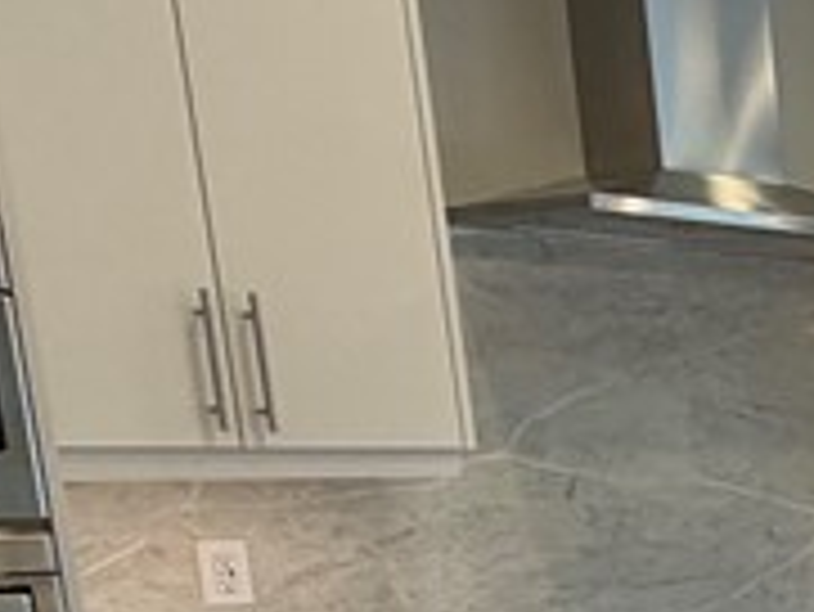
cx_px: 1835
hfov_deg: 15.9
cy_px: 778
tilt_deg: -10.2
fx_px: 1859
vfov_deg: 17.6
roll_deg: +0.8
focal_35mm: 79
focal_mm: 2.22
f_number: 2.2
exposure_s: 1/120
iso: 100
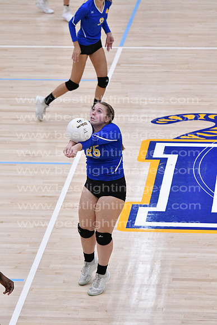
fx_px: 1694
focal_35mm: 188
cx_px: 108
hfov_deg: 7.3
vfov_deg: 11.0
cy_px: 162
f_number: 3.2
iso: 6400
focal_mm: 125
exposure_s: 1/1250
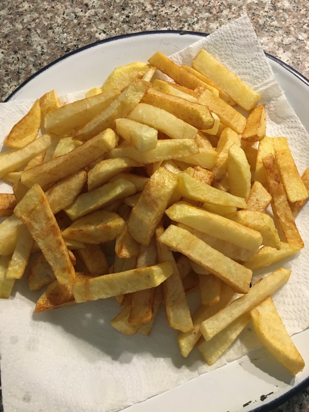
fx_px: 345
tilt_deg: -68.9
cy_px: 206
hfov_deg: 48.2
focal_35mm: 29
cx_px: 154
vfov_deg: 61.7
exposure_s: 1/33
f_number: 2.2
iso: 200
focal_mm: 4.15
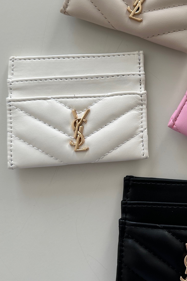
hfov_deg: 29.3
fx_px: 343
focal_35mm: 44
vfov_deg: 44.3
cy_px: 111
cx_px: 168
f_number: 1.78
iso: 80
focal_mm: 6.86
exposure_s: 1/121
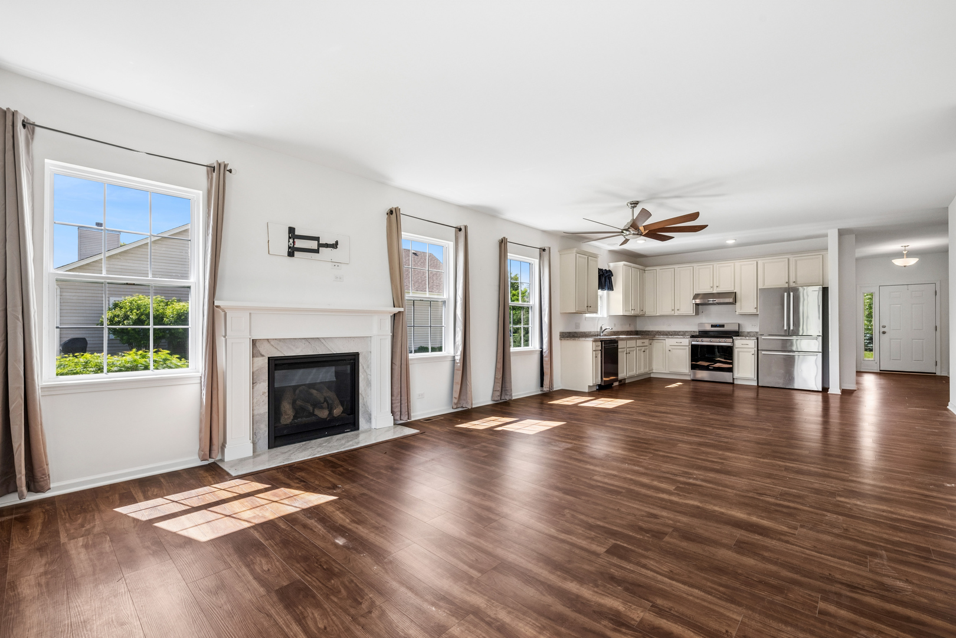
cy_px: 319
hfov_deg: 96.7
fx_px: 425
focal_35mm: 16
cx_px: 478
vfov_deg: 73.7
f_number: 8
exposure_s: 1/125
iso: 400
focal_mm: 16
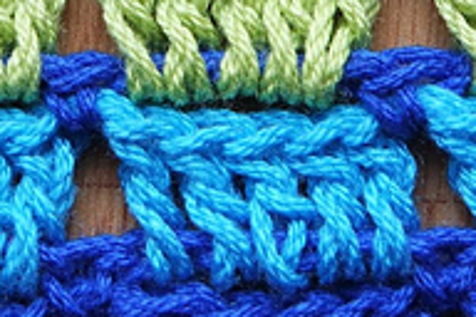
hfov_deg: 9.0
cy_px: -121
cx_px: 245
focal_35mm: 230
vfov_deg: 5.9
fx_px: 3041
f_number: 5.6
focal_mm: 45
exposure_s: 1/80
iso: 400
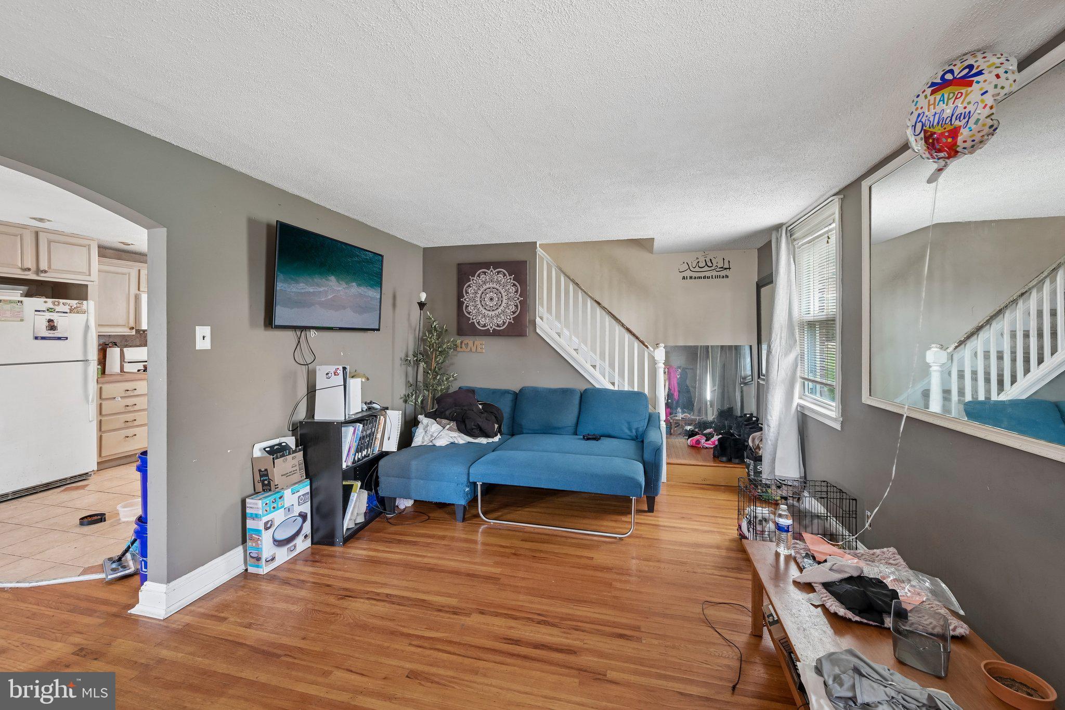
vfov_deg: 81.2
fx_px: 414
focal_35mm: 14
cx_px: 532
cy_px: 355
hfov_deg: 104.3
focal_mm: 14
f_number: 8
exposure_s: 1/2.5
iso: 400
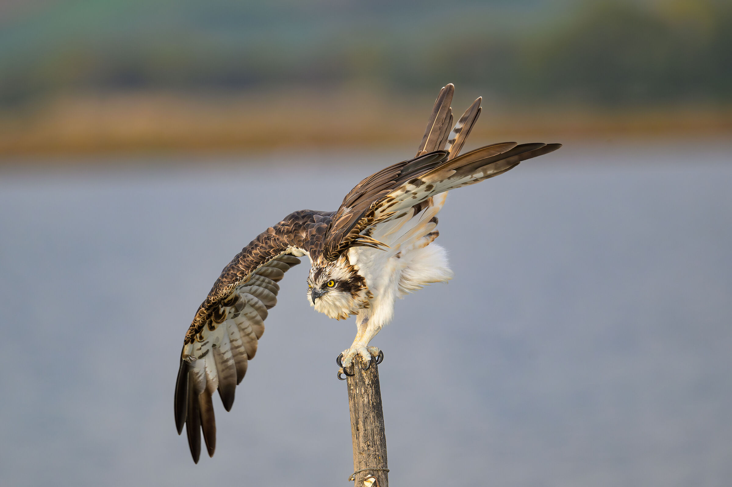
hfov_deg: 2.3
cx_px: 366
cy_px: 244
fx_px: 18295
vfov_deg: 1.5
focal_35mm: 900
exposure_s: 1/640
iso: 720
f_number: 6.3
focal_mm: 600
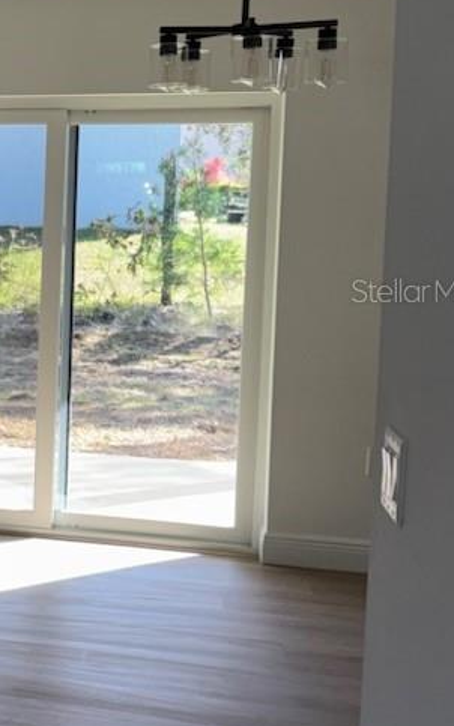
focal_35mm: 73
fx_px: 1445
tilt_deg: -4.1
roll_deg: -0.2
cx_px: -469
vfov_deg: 28.1
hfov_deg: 14.6
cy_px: 290
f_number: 1.6
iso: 50
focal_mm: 5.96
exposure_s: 1/121
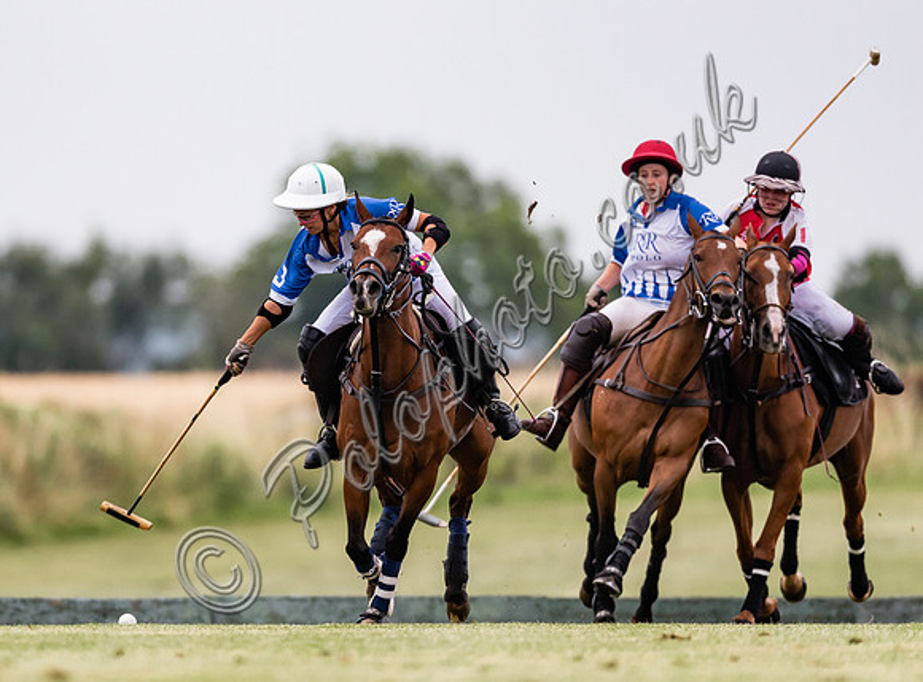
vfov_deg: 1.9
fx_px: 20177
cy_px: 320
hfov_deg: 2.6
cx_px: 301
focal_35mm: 760
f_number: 4
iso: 1000
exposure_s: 1/2500
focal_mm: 500
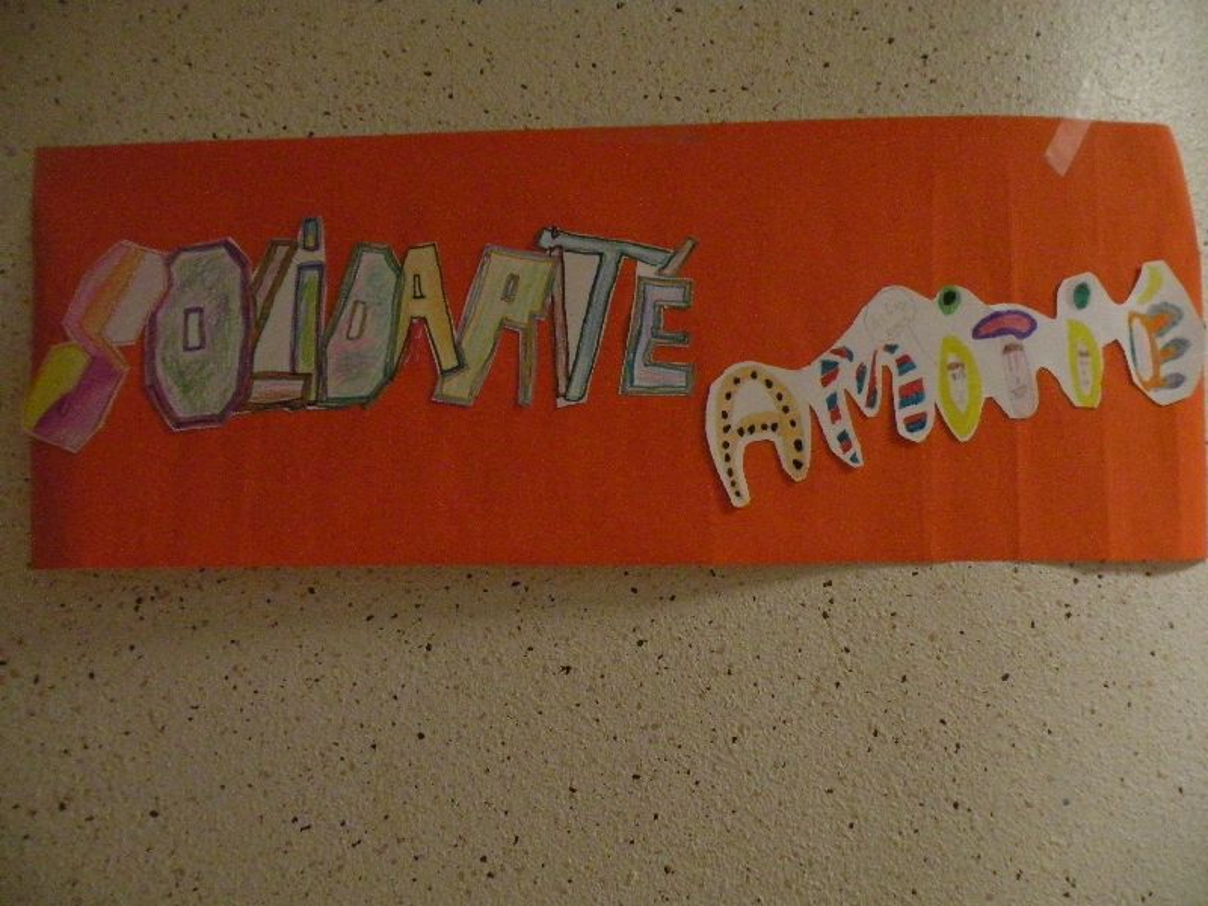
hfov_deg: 65.3
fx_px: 942
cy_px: 453
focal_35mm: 27
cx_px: 604
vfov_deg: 51.4
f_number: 2.8
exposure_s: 1/60
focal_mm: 4.7
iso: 800
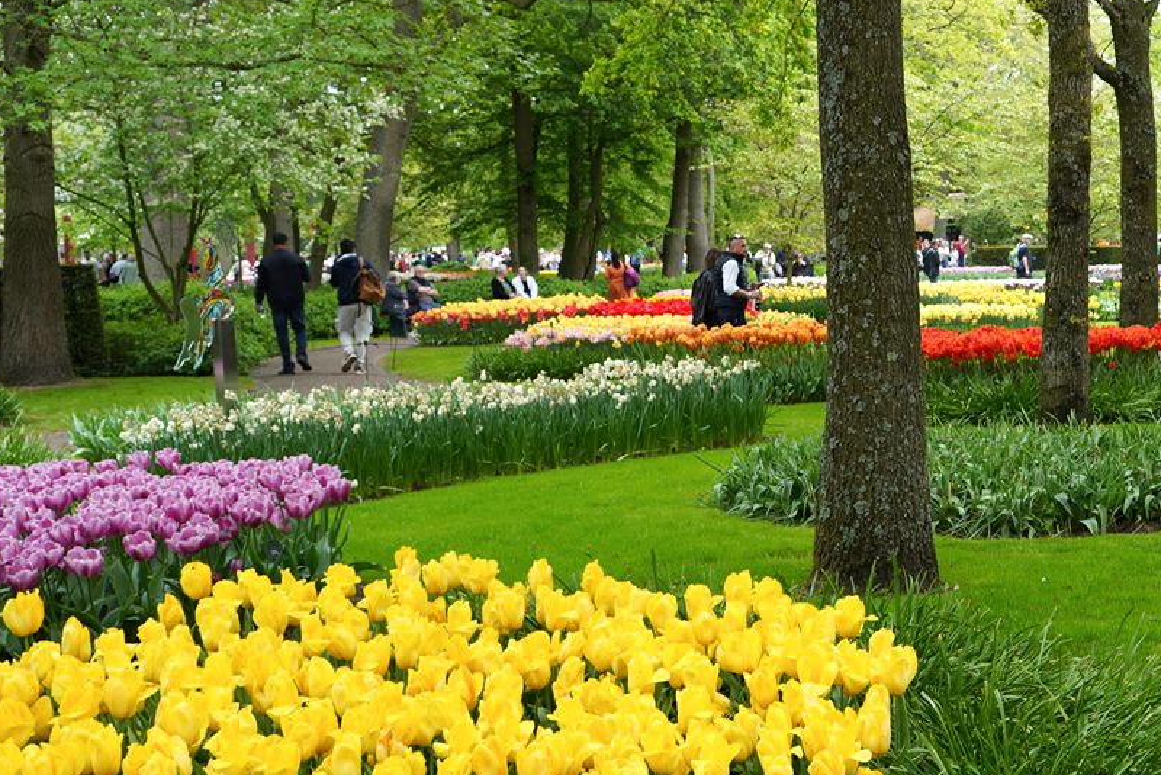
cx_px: 1226
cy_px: 393
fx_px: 1936
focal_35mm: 60
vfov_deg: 22.6
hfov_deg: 30.4
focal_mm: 24
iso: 100
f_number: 5
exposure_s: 1/100
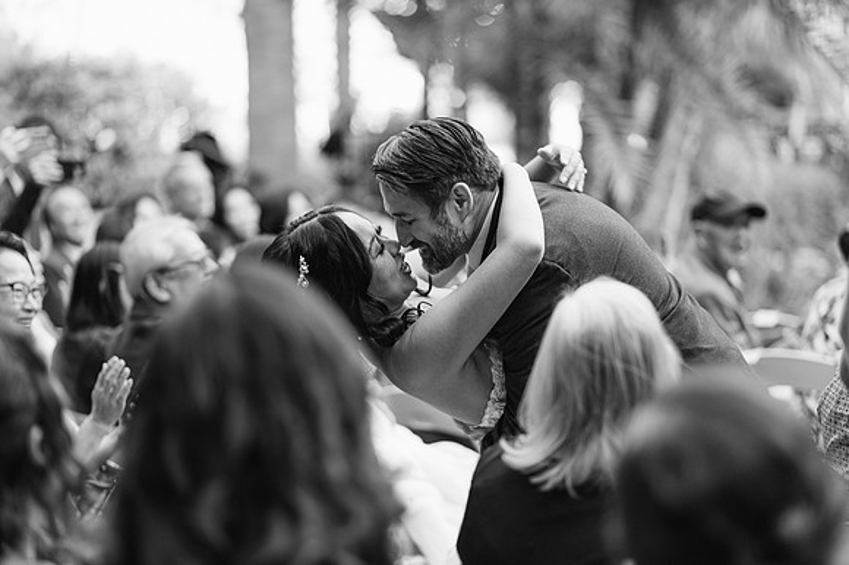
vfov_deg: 16.1
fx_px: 2003
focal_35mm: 85
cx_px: 424
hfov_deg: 23.9
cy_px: 282
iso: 200
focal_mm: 85
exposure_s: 1/250
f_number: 2
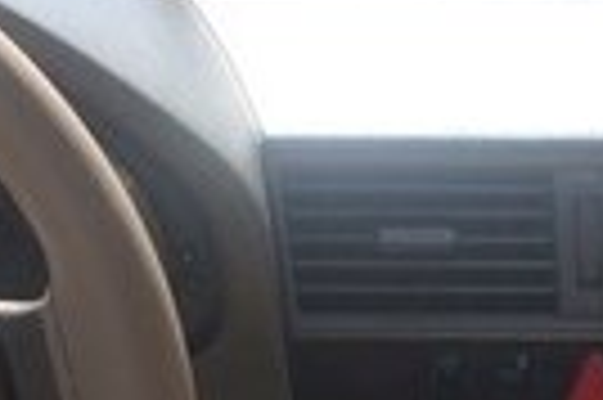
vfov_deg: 9.0
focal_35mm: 149
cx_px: 418
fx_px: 2493
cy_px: 582
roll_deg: -2.4
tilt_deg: -20.6
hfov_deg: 13.8
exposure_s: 1/805
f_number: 2.2
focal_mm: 4.15
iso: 32
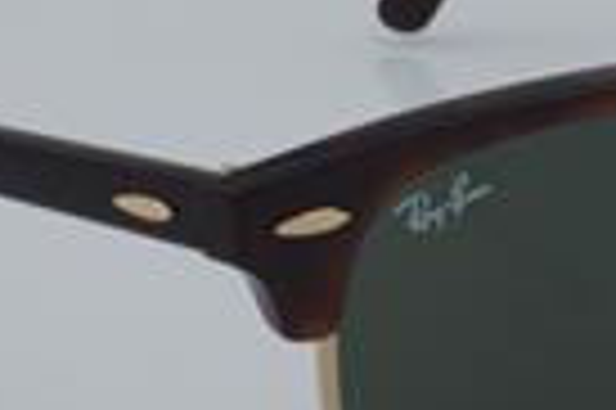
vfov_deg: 6.9
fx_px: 3375
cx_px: 436
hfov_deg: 10.4
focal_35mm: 197
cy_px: 158
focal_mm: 45
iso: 100
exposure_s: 1/4
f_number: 32
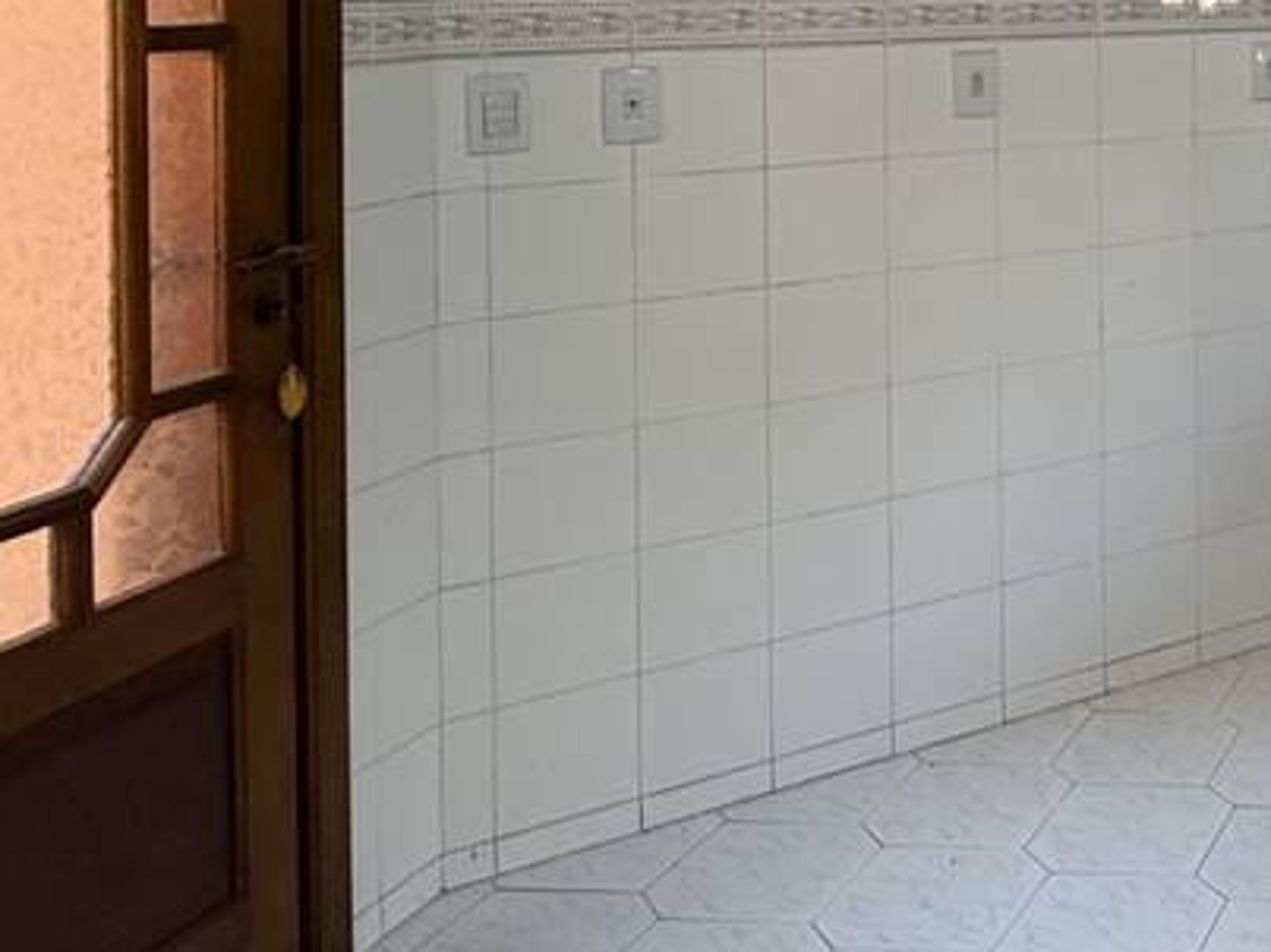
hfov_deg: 30.1
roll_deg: +0.2
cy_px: -16
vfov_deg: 27.3
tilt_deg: -0.5
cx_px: 1665
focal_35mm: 50
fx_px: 1835
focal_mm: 2.22
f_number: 2.2
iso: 250
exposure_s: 1/120
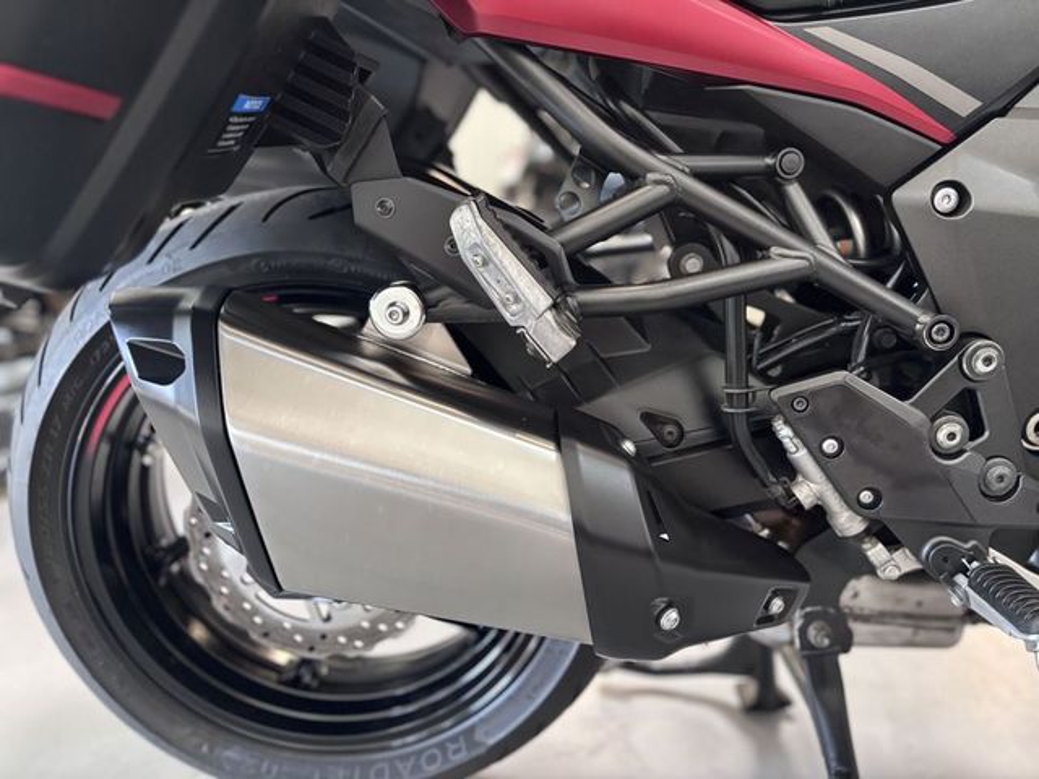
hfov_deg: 67.3
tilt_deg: -12.7
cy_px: 390
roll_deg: -0.7
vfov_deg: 53.1
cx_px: 520
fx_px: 780
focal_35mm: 26
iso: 400
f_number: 1.6
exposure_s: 1/50
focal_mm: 5.96
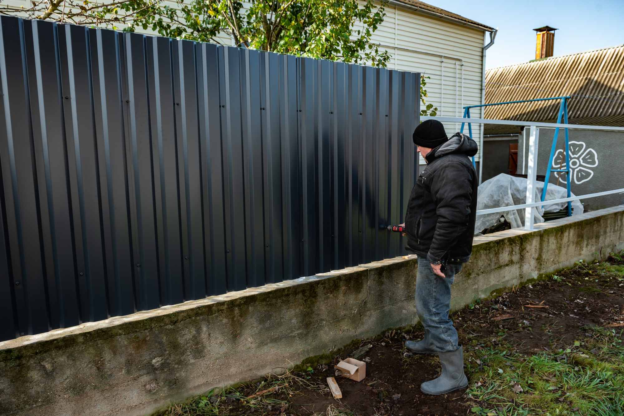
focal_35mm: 26
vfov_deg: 49.6
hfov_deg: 69.4
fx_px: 451
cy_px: 208
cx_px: 312
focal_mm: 26
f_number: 5.6
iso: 200
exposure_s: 1/320
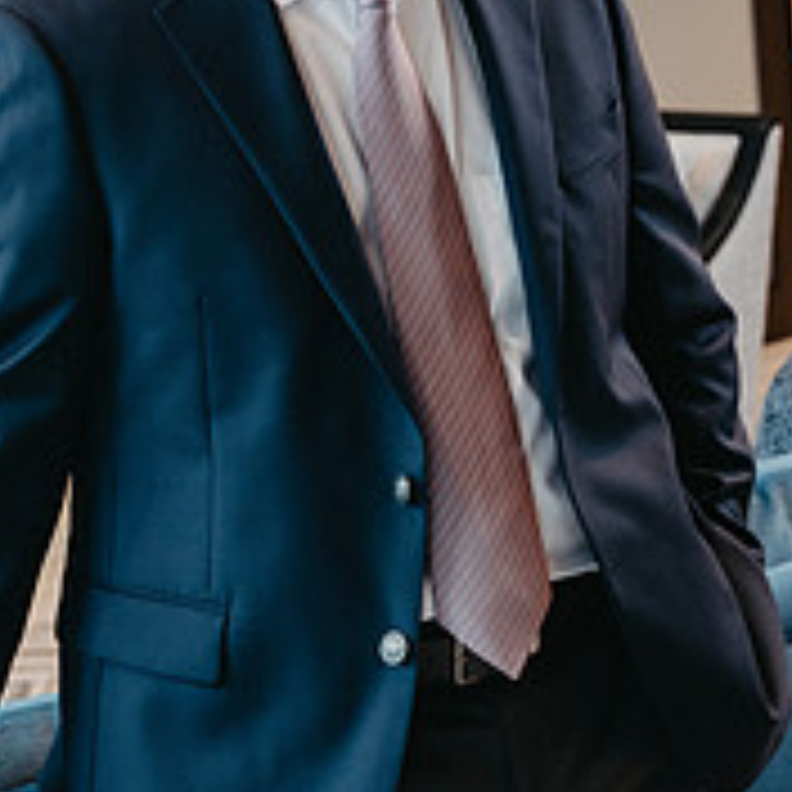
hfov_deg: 11.5
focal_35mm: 152
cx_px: 324
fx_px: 3935
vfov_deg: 11.5
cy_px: 194
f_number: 5
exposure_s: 1/100
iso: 1000
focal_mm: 70
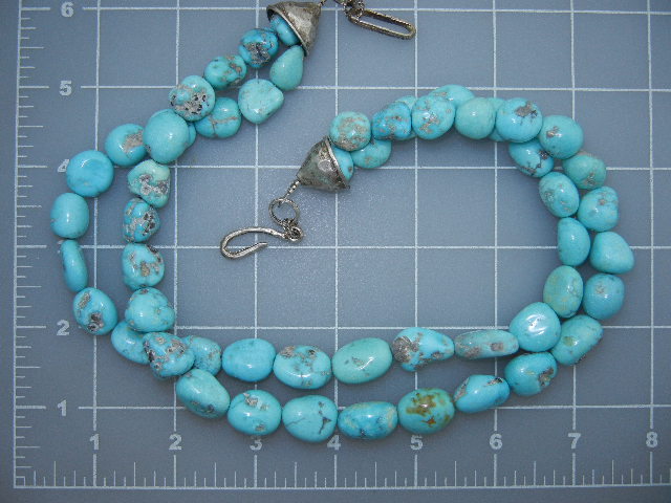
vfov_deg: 41.8
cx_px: 336
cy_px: 252
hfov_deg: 54.0
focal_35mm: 34
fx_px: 659
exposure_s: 1/30
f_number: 3.6
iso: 204
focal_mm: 6.2
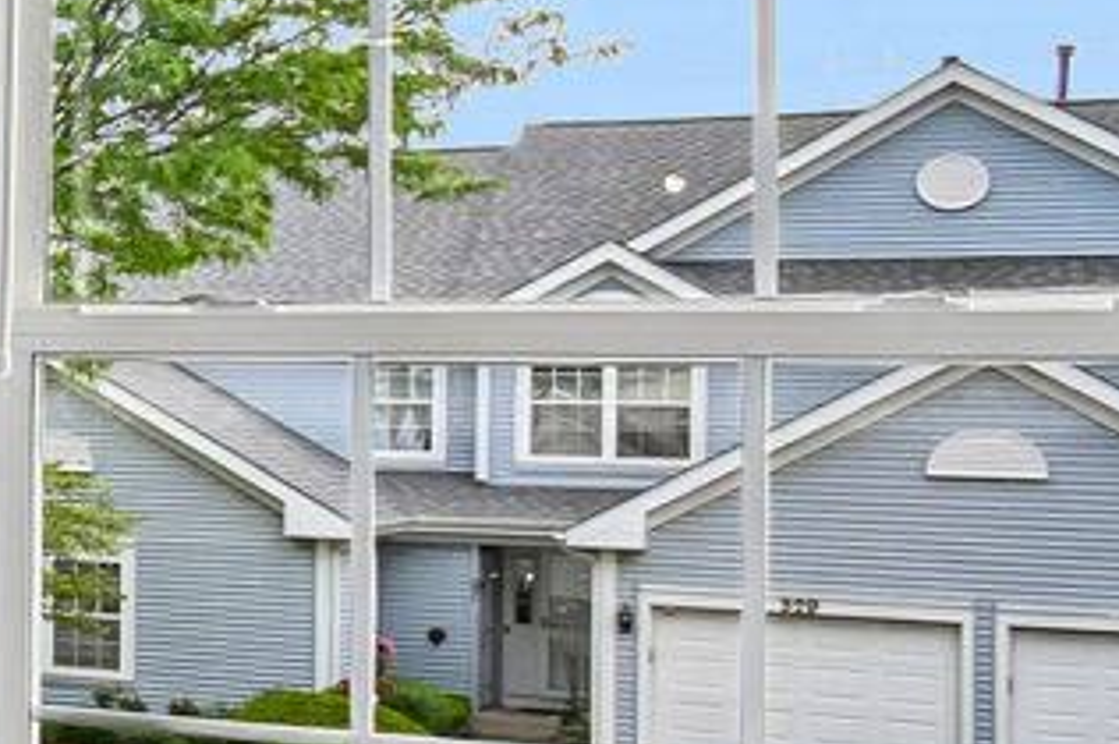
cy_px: 439
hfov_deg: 14.8
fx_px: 2391
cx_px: -1608
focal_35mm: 77
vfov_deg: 17.7
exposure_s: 1/40
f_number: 8
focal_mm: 10
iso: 100
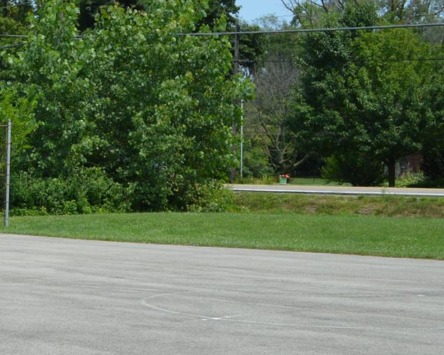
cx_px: -226
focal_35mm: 96
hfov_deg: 17.8
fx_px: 1262
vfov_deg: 16.0
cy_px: 172
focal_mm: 22
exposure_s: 1/250
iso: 100
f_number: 8
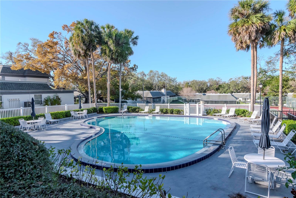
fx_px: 173
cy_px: 99
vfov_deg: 59.5
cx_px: 148
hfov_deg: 81.2
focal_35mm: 21
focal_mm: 14
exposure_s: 1/1600
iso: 640
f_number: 8
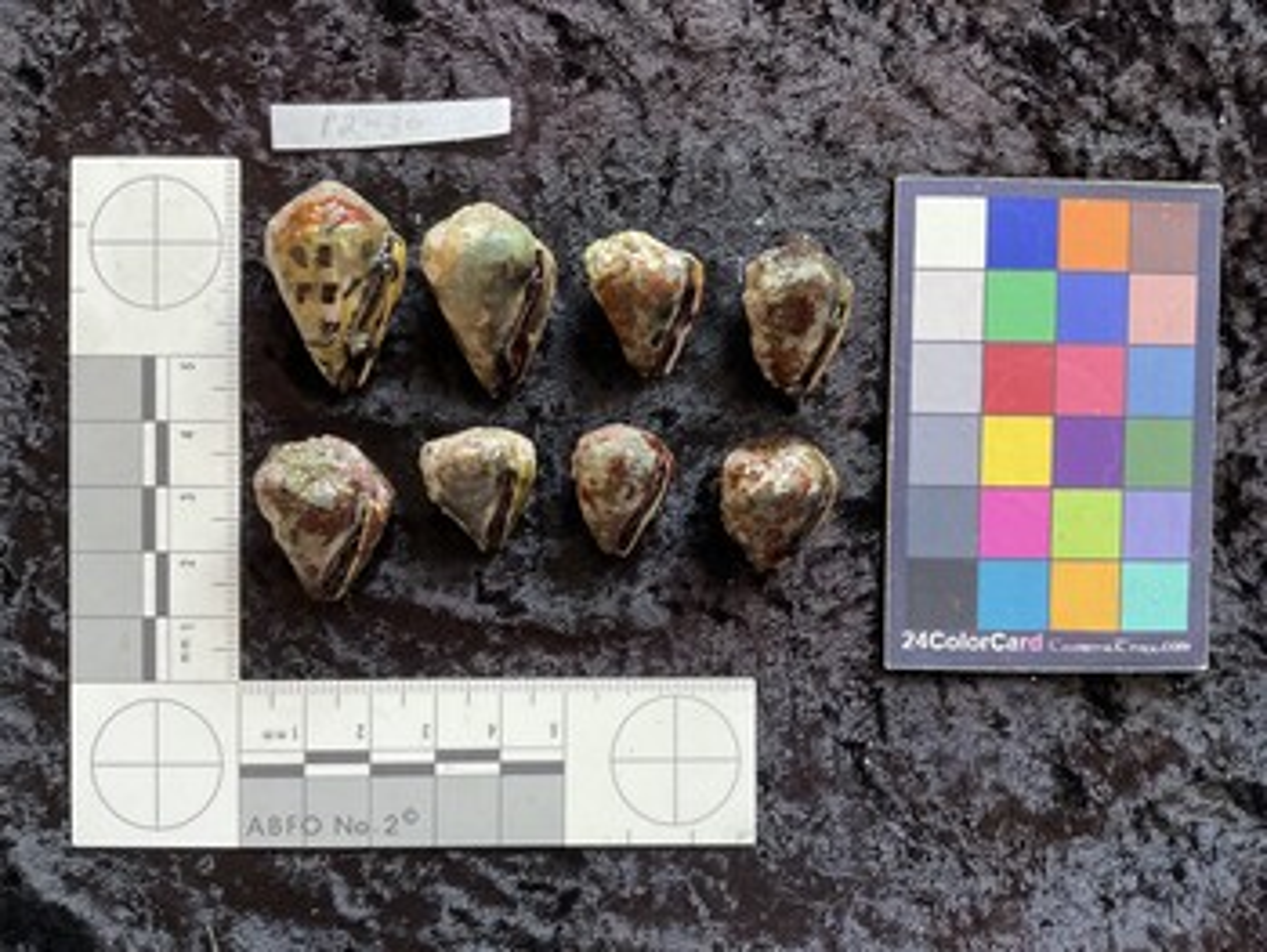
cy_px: 476
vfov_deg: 48.3
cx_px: 634
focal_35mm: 29
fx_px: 1062
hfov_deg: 61.6
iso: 100
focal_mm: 3
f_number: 1.8
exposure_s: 1/60
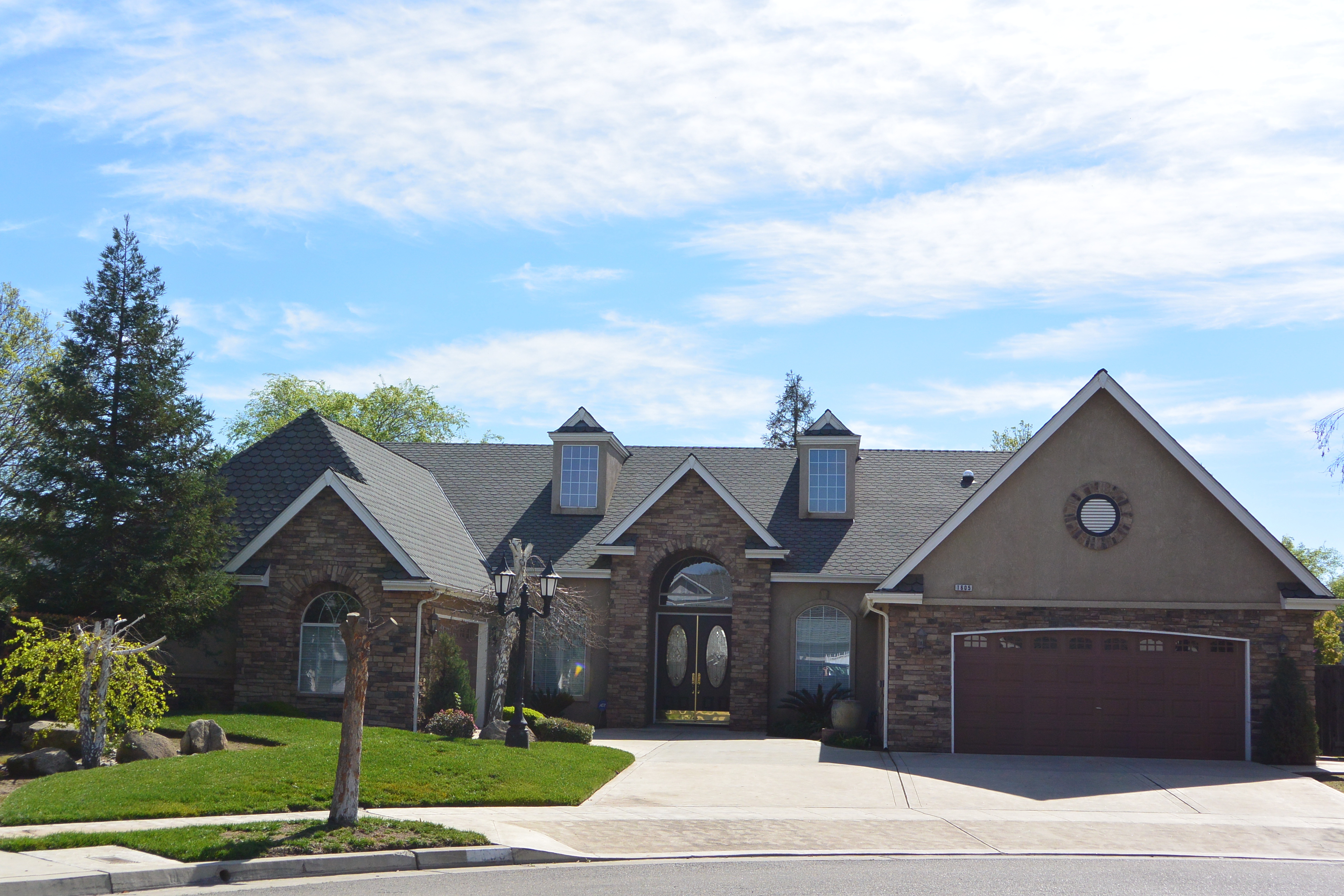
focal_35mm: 45
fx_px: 1680
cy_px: 448
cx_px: 672
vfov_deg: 29.9
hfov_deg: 43.6
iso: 160
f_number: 5
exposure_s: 1/1250
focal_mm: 16.9
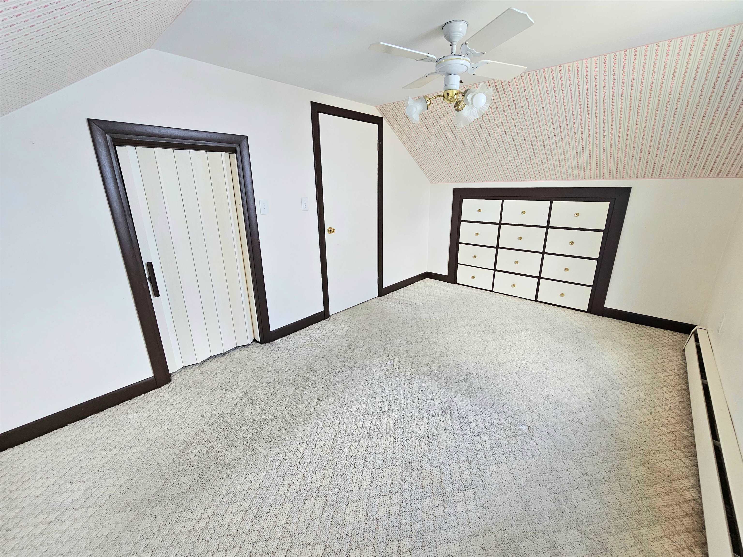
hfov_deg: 106.2
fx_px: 279
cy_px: 278
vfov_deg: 89.9
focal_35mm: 13
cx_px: 372
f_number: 2.2
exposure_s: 1/101
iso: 250
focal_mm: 2.2
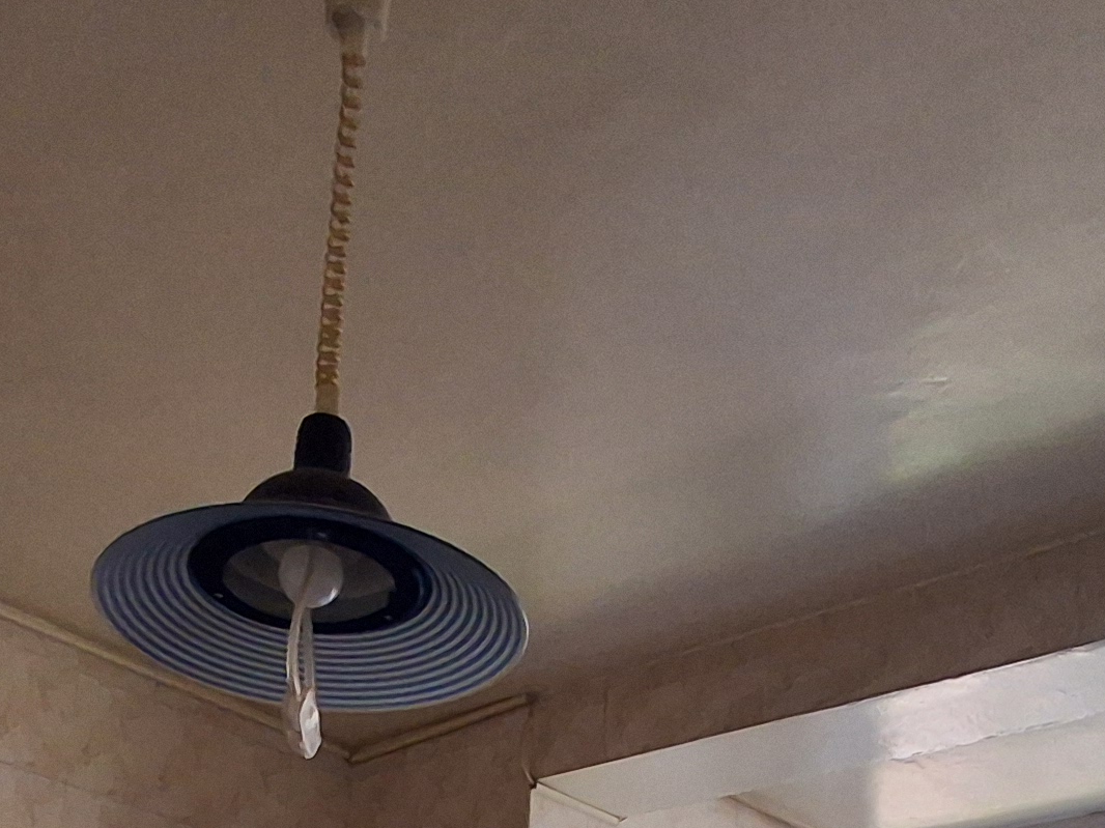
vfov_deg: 25.1
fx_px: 1564
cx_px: 440
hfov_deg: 38.8
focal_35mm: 49
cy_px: 1115
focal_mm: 1.64
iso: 250
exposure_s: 1/50
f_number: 2.2
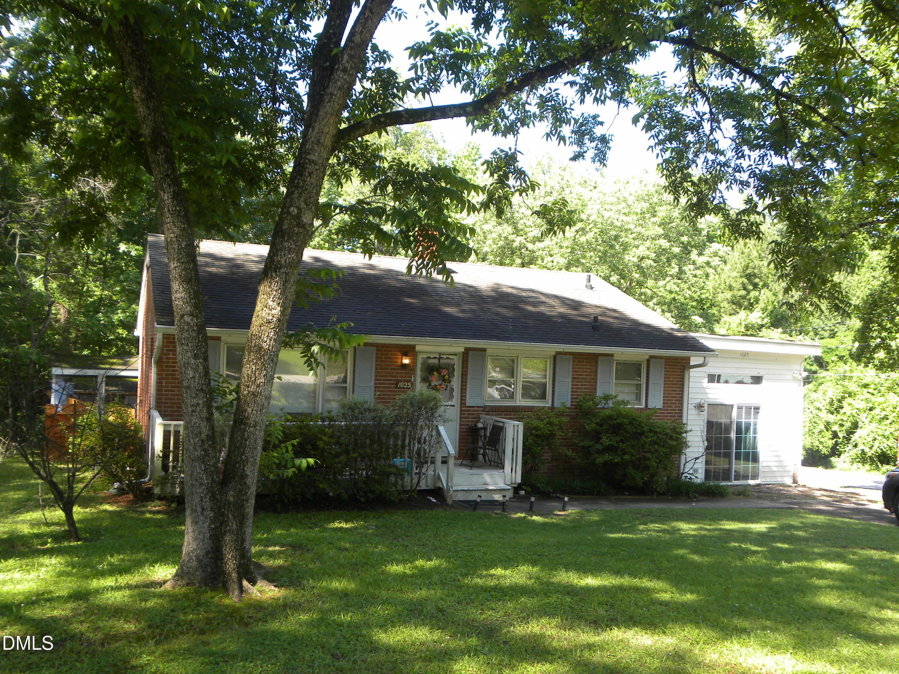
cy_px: 337
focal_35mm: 33
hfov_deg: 55.4
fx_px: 857
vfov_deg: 42.9
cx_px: 450
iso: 64
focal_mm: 5.9
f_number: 3.2
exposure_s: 1/90
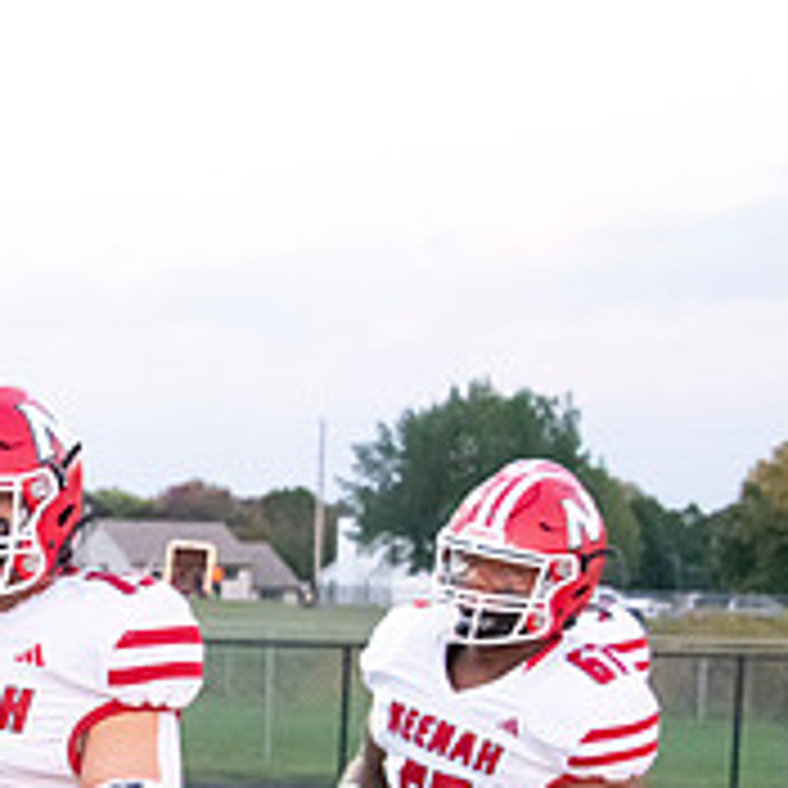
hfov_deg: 11.9
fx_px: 3631
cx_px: -342
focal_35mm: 141
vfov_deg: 12.2
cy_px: 826
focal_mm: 50
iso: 10000
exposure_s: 1/800
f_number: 7.1
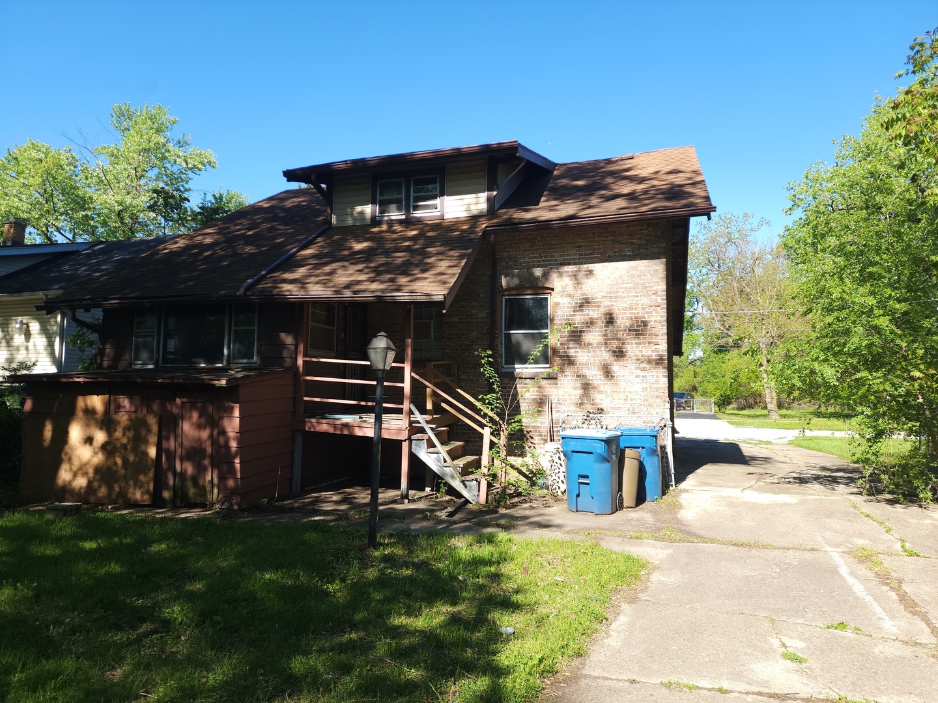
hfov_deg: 73.9
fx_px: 623
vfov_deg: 58.9
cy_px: 352
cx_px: 469
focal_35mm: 23
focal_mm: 6.4
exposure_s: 1/263
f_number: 1.8
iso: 12
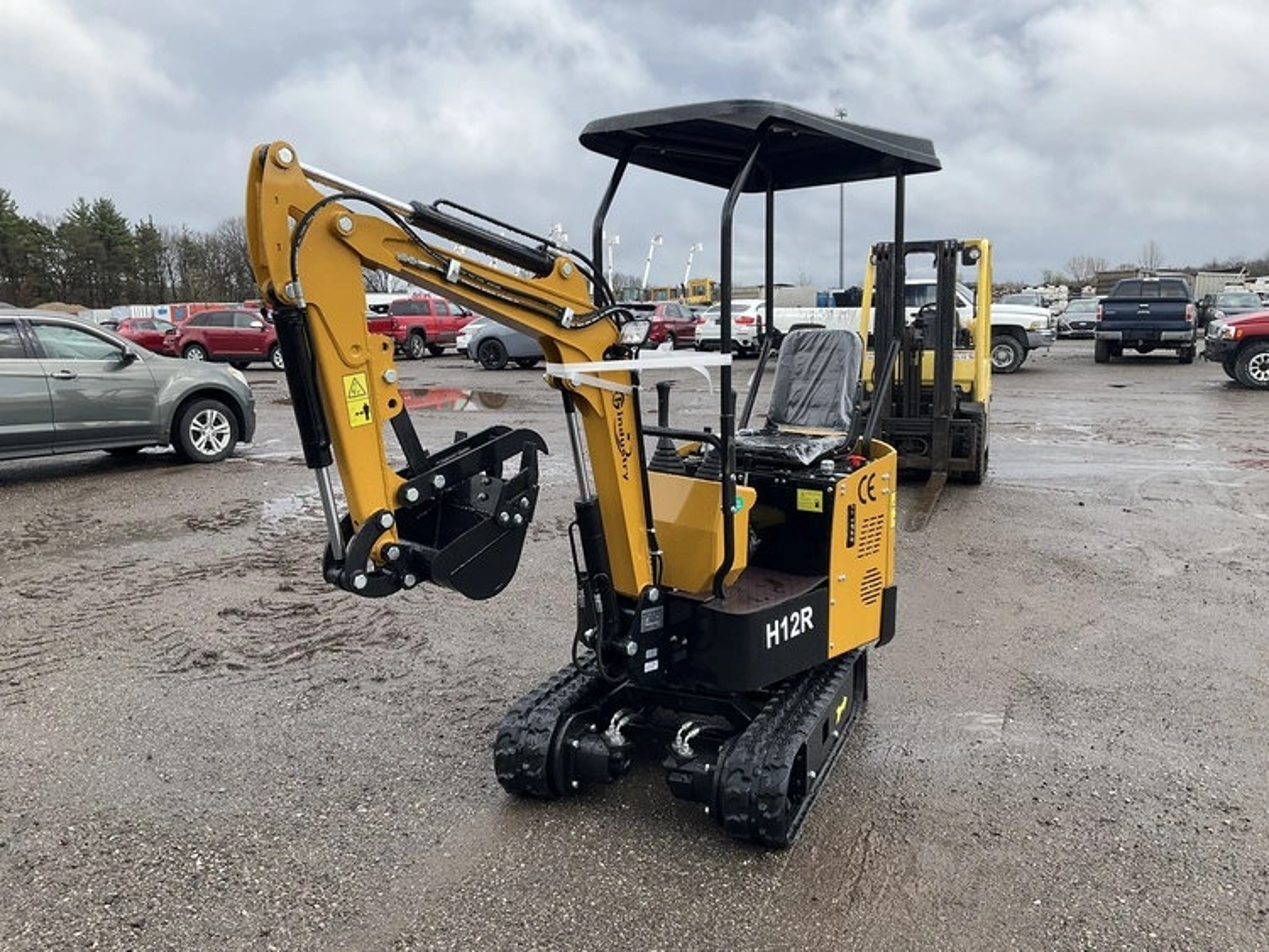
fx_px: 1063
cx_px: 634
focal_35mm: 29
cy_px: 476
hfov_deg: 61.6
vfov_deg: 48.3
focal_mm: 3
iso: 25
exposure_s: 1/855
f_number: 1.8
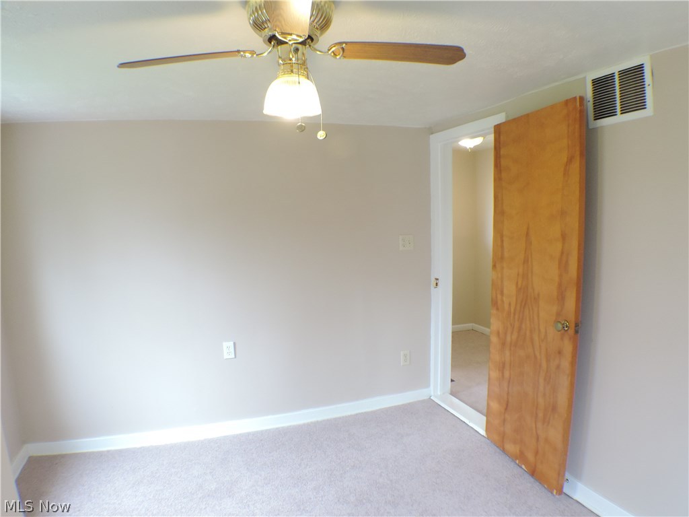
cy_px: 258
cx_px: 344
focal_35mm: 28
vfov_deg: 49.7
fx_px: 557
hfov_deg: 63.4
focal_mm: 4.9
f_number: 3.1
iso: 400
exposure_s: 1/30
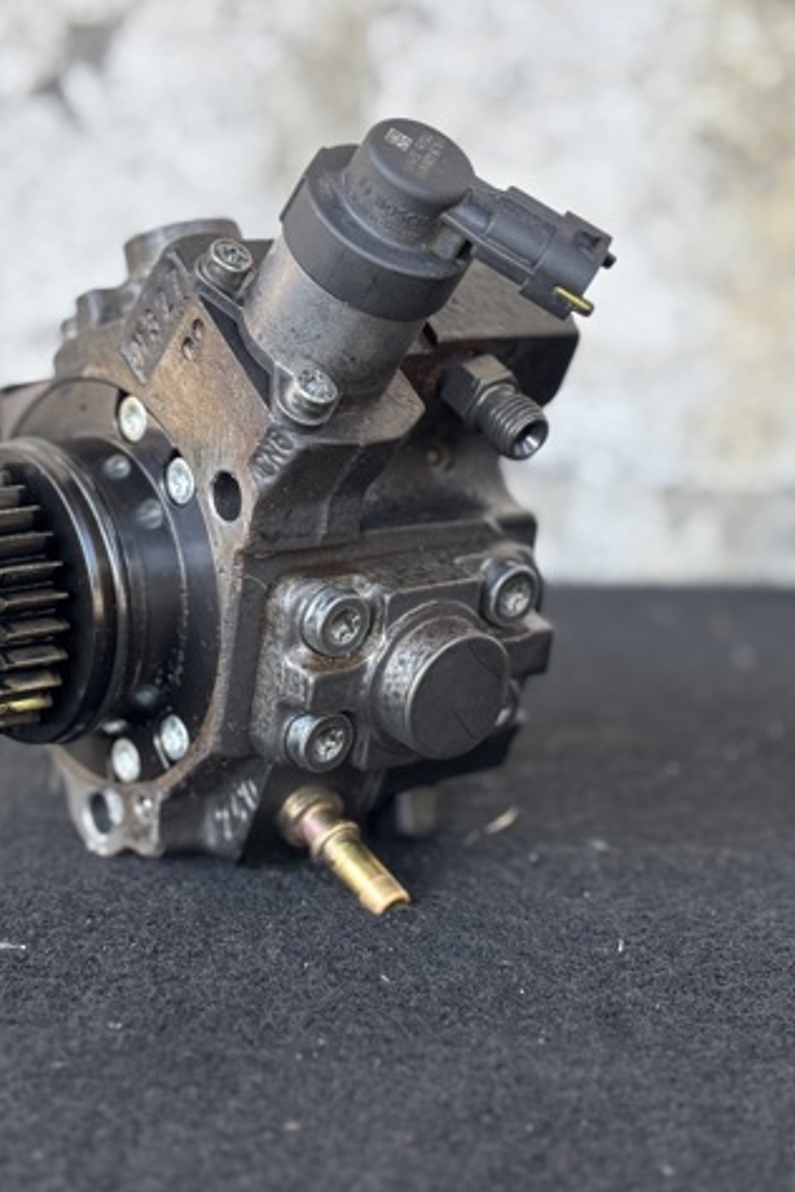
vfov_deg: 27.7
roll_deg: -1.7
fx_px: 2418
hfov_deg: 18.6
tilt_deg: -12.9
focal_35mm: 73
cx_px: 257
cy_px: 595
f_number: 1.6
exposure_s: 1/122
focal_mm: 5.96
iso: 40
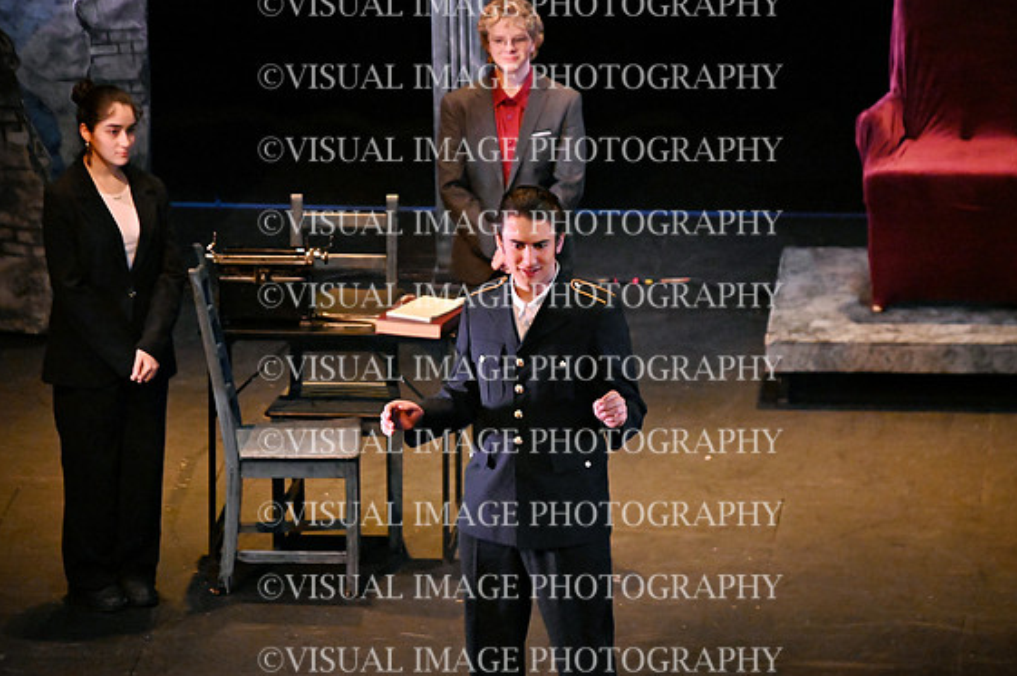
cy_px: 332
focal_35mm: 331
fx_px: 9342
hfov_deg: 6.2
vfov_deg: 4.1
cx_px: 520
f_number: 6.3
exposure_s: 1/125
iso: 16000
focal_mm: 320
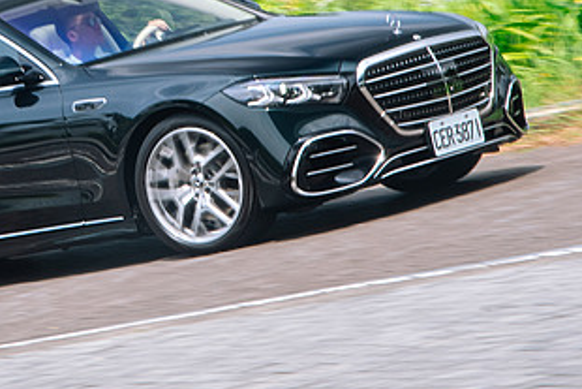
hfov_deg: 7.8
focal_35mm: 264
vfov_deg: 5.2
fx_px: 4270
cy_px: 20
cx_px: 69
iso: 400
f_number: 9
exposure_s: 1/60
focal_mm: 105
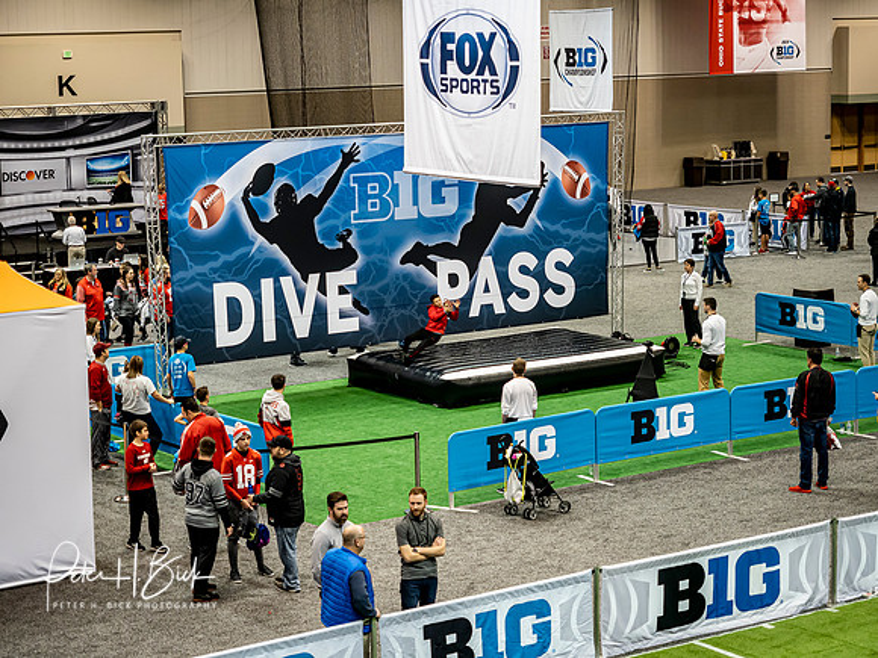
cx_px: 439
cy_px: 329
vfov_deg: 18.4
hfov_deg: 24.4
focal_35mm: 80
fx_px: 2029
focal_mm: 40
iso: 800
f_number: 2.8
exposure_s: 1/200
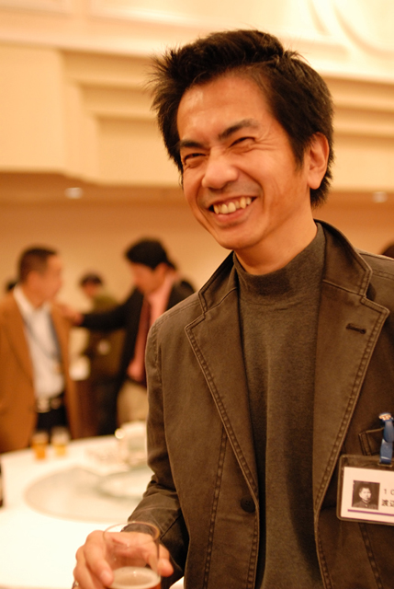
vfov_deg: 46.3
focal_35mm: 42
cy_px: 294
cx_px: 197
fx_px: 687
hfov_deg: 32.0
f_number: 2
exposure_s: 1/60
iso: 800
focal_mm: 28
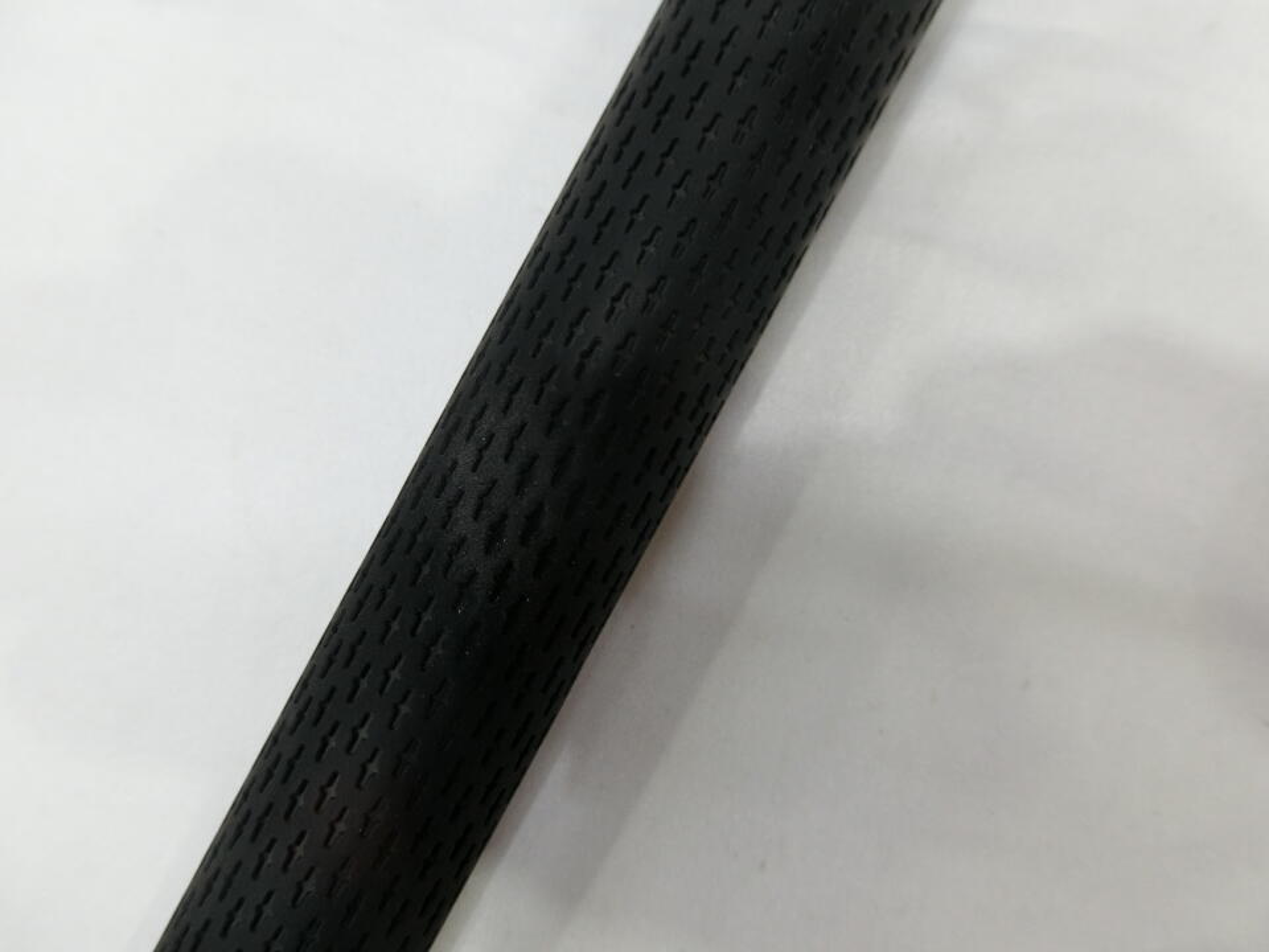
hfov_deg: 69.4
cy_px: 476
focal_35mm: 25
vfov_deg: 54.9
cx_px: 634
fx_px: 916
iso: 200
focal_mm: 5.4
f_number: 2.8
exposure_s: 1/125
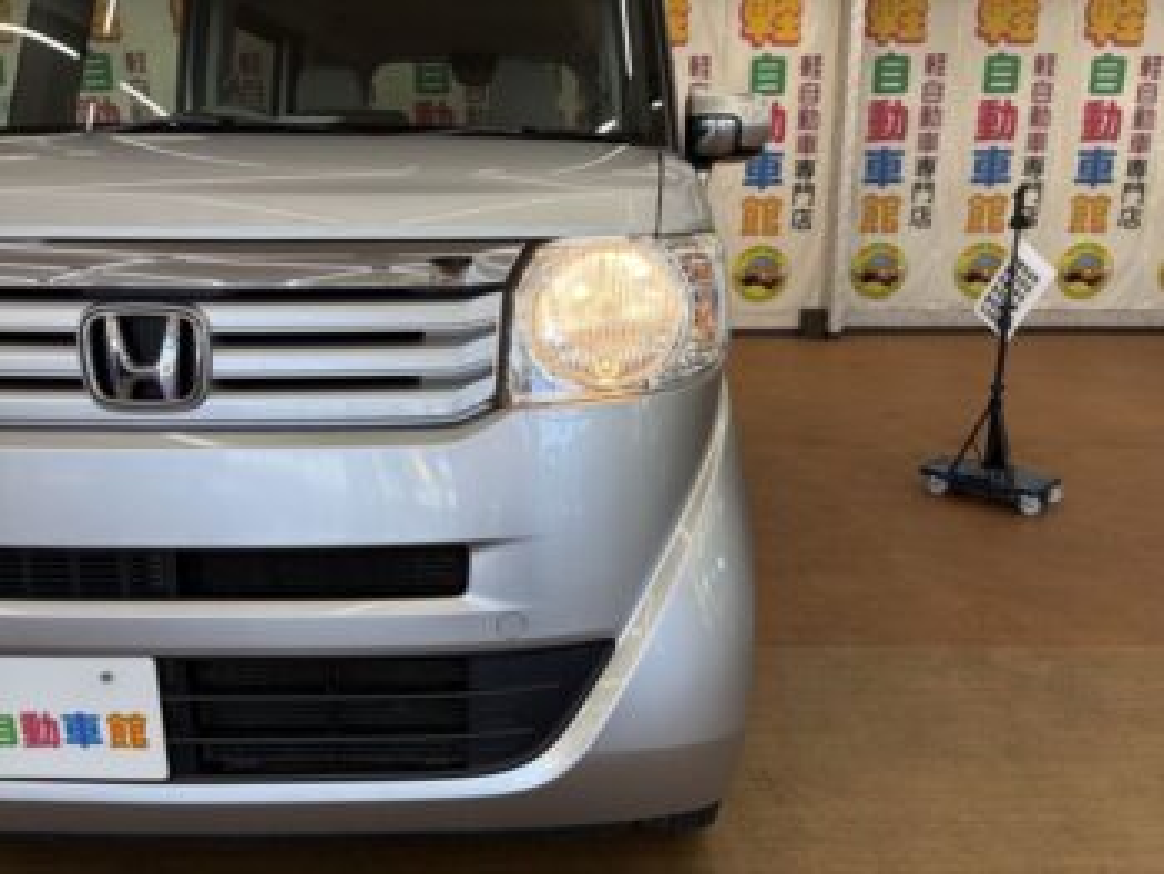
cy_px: 437
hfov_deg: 67.3
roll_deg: +0.3
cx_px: 582
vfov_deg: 53.1
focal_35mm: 26
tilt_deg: -13.0
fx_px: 875
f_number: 1.6
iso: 50
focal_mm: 5.96
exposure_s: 1/209
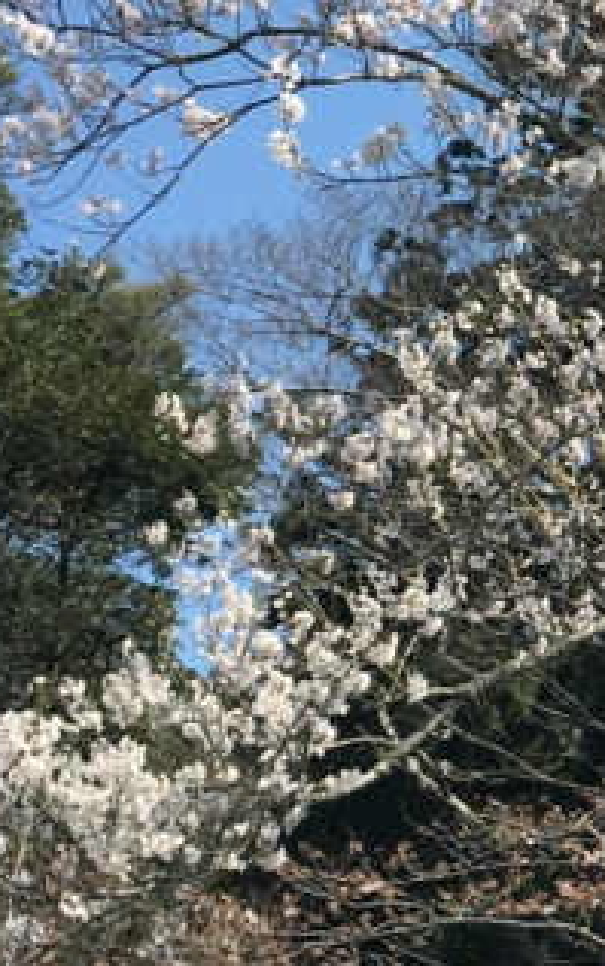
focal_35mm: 99
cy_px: 389
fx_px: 2609
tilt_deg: +24.8
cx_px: 1079
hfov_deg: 12.2
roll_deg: -0.9
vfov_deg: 21.0
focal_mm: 4.15
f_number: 2.2
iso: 25
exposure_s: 1/1202
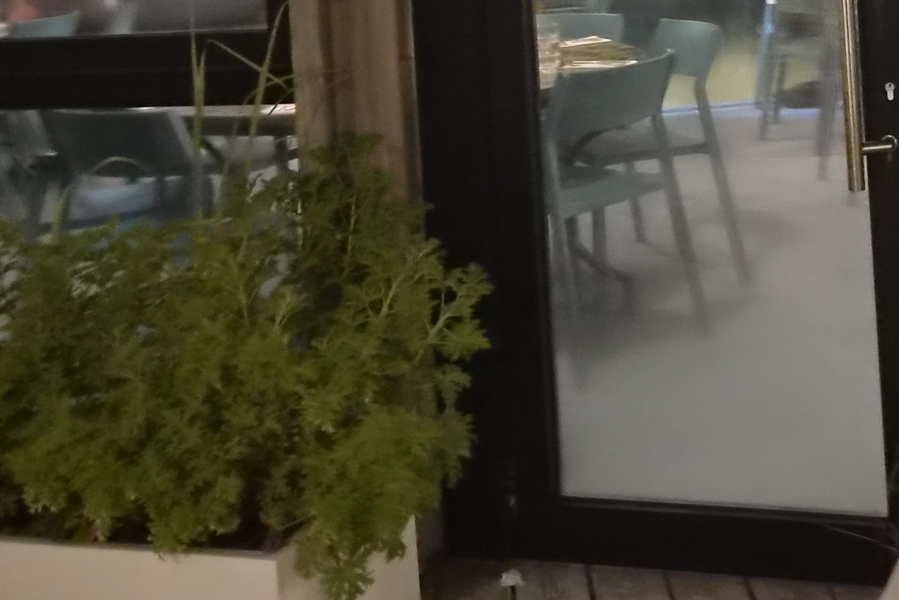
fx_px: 1573
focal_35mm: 63
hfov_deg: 31.0
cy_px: -127
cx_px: 728
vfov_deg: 20.2
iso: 1250
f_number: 1.8
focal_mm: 5.4
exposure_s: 1/33
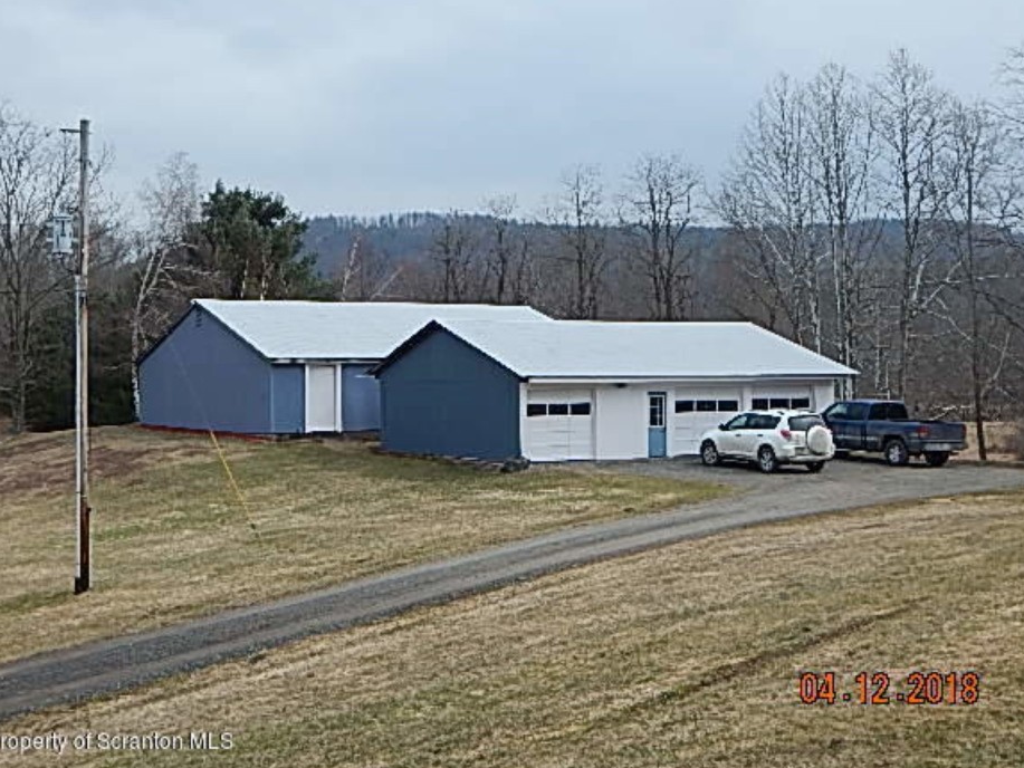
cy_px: 349
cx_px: 476
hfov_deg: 39.6
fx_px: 1420
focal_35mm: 48
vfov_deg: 30.3
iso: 125
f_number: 3.6
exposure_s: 1/1000
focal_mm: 7.7
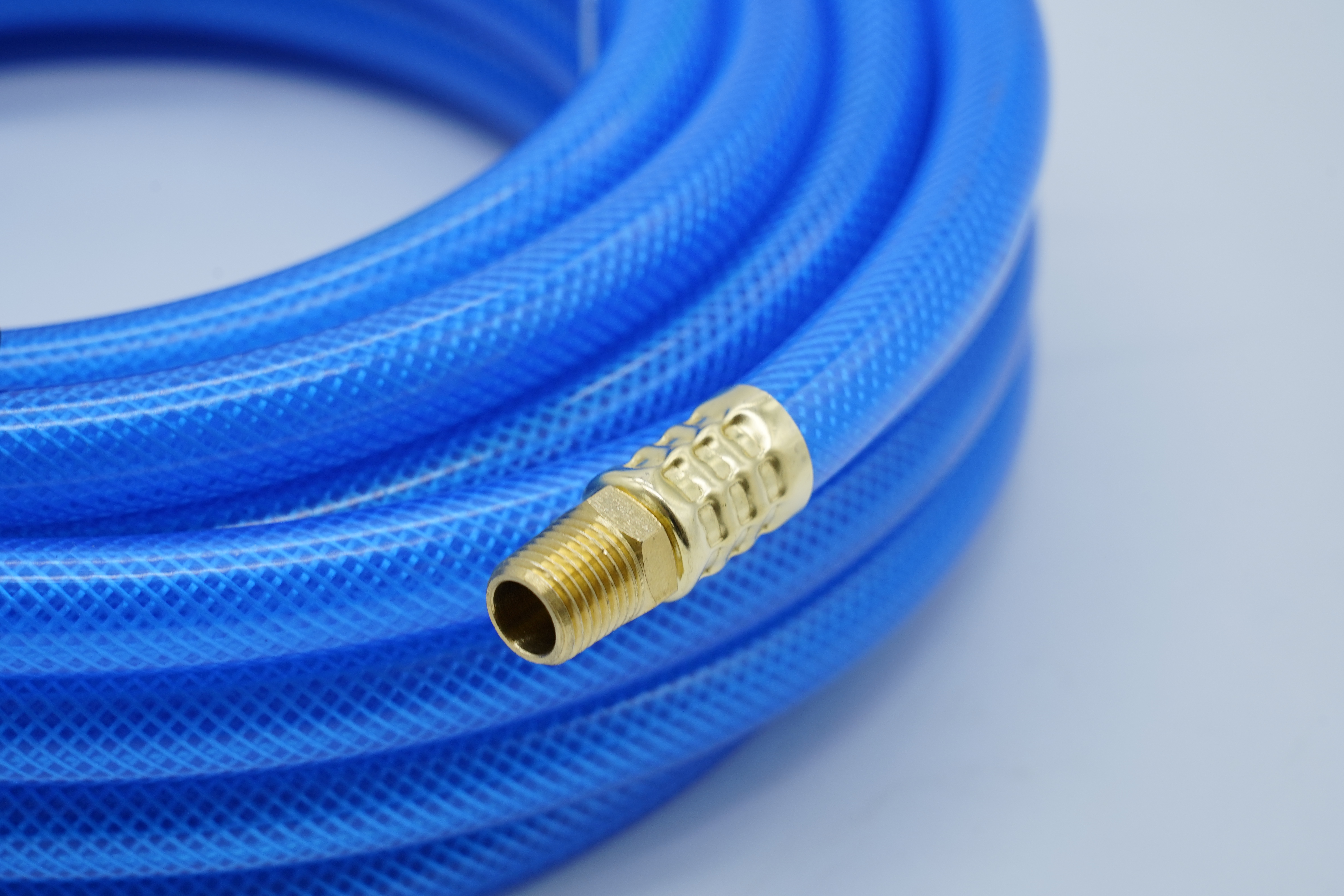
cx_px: 672
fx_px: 3920
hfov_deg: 19.5
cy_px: 448
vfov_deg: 13.0
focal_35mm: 105
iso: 500
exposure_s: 1/100
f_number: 9
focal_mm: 105
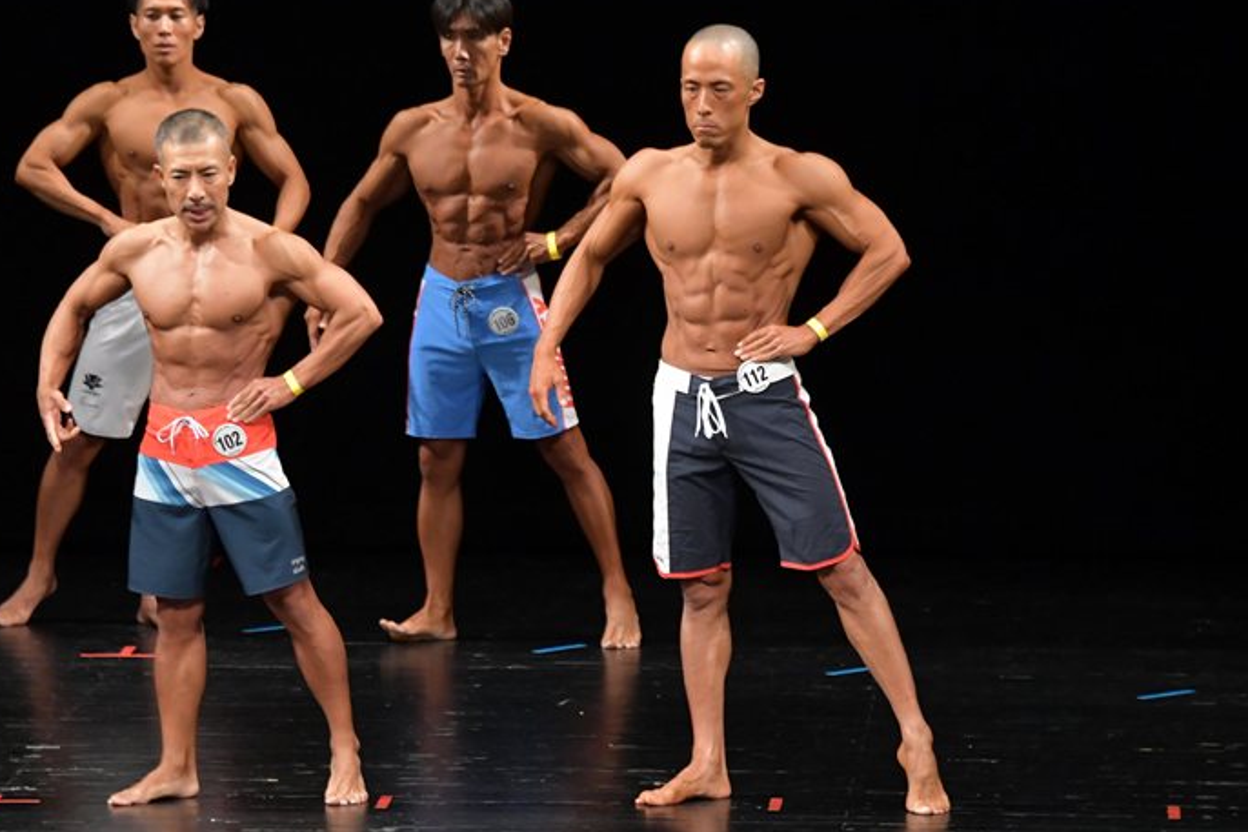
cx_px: 561
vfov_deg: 4.5
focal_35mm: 305
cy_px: 417
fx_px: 10570
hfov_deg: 6.8
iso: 3200
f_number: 5.6
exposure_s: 1/400
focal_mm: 180
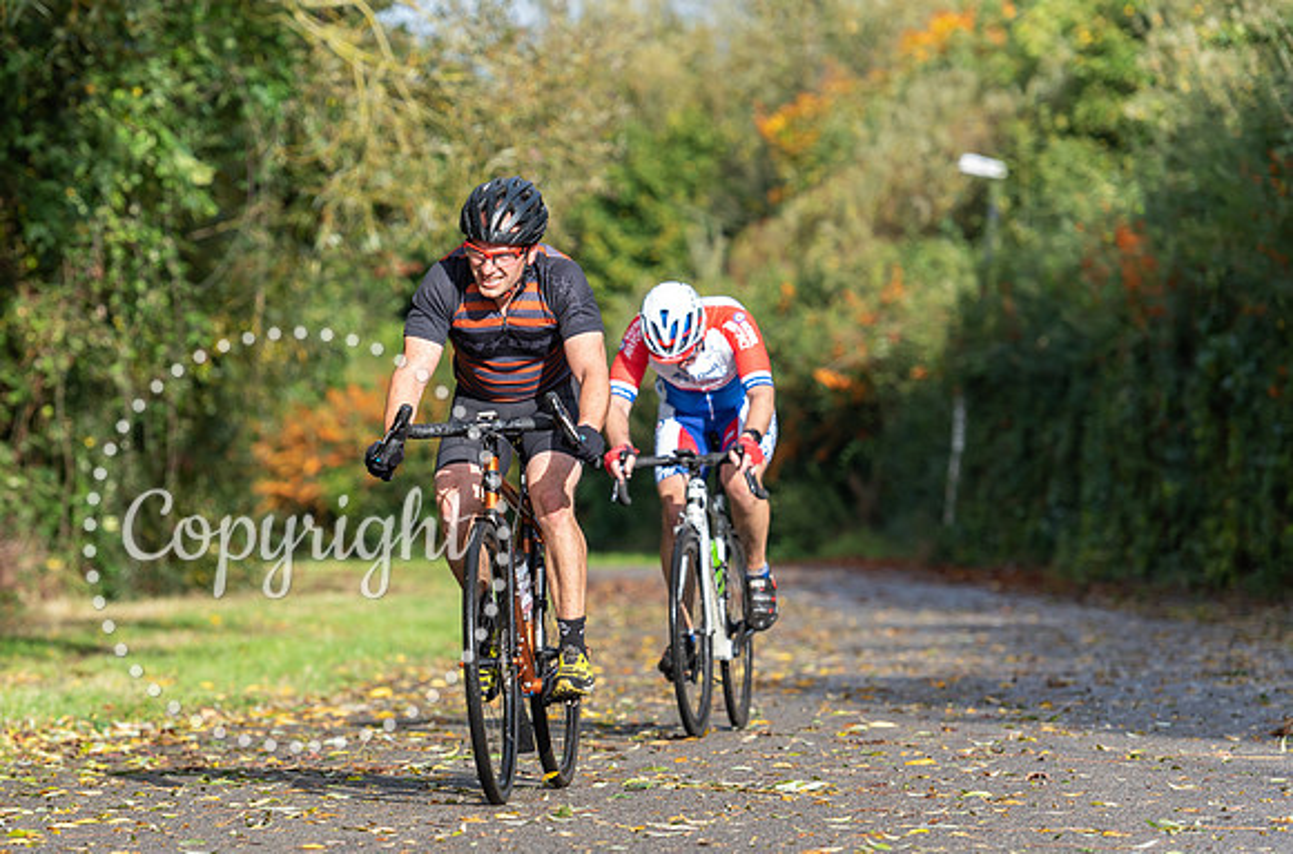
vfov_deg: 6.7
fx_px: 7295
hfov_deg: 10.1
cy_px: 383
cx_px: 506
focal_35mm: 204
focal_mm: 160
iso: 200
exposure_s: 1/800
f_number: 4
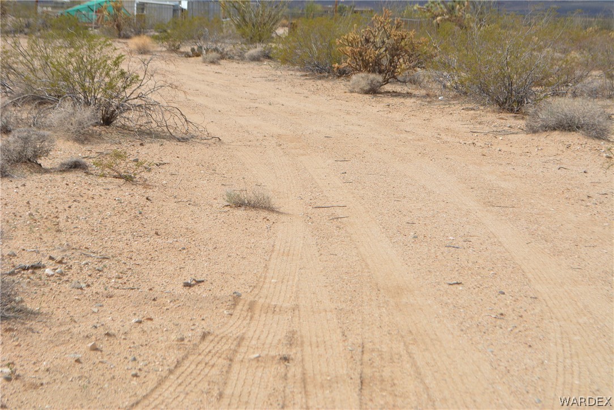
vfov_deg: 16.6
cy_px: 205
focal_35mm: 82
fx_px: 1408
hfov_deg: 24.6
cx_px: 307
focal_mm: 55
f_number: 9
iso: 100
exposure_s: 1/320
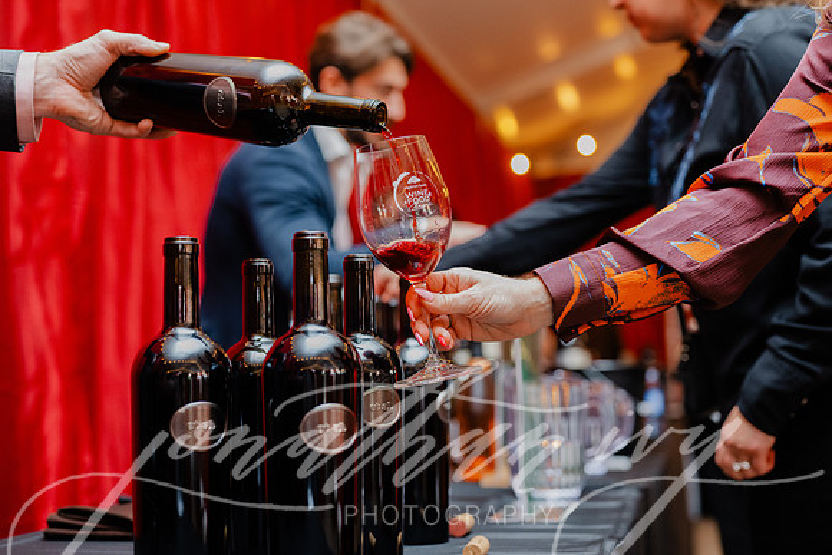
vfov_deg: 27.0
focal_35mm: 50
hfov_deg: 39.6
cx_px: 416
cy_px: 278
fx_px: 1156
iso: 2000
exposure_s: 1/80
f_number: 2.8
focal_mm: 50
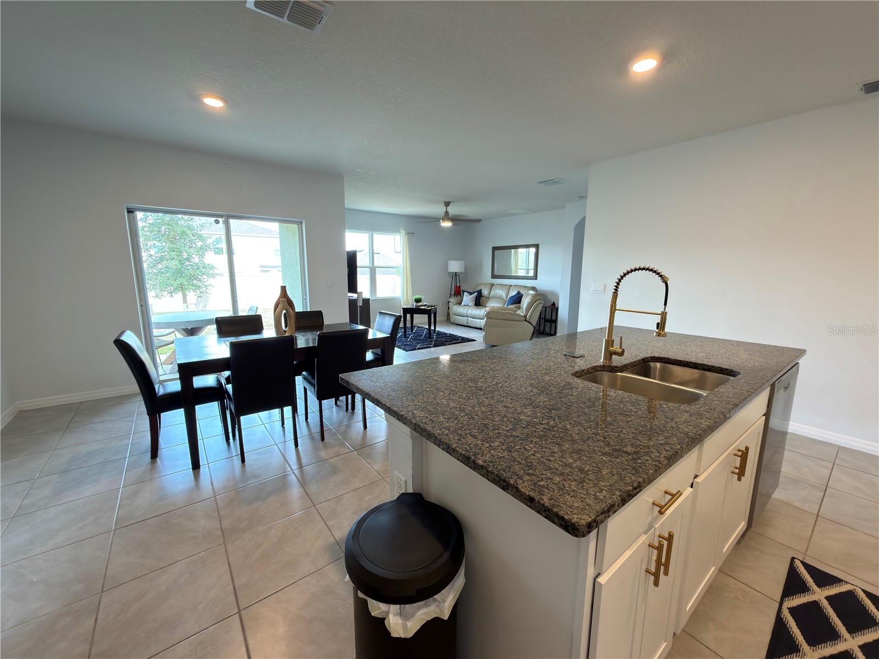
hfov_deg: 102.1
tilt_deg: -10.2
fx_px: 356
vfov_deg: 85.7
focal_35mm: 14
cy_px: 330
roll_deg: -0.7
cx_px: 440
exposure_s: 1/30
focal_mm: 2.22
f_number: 2.2
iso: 80
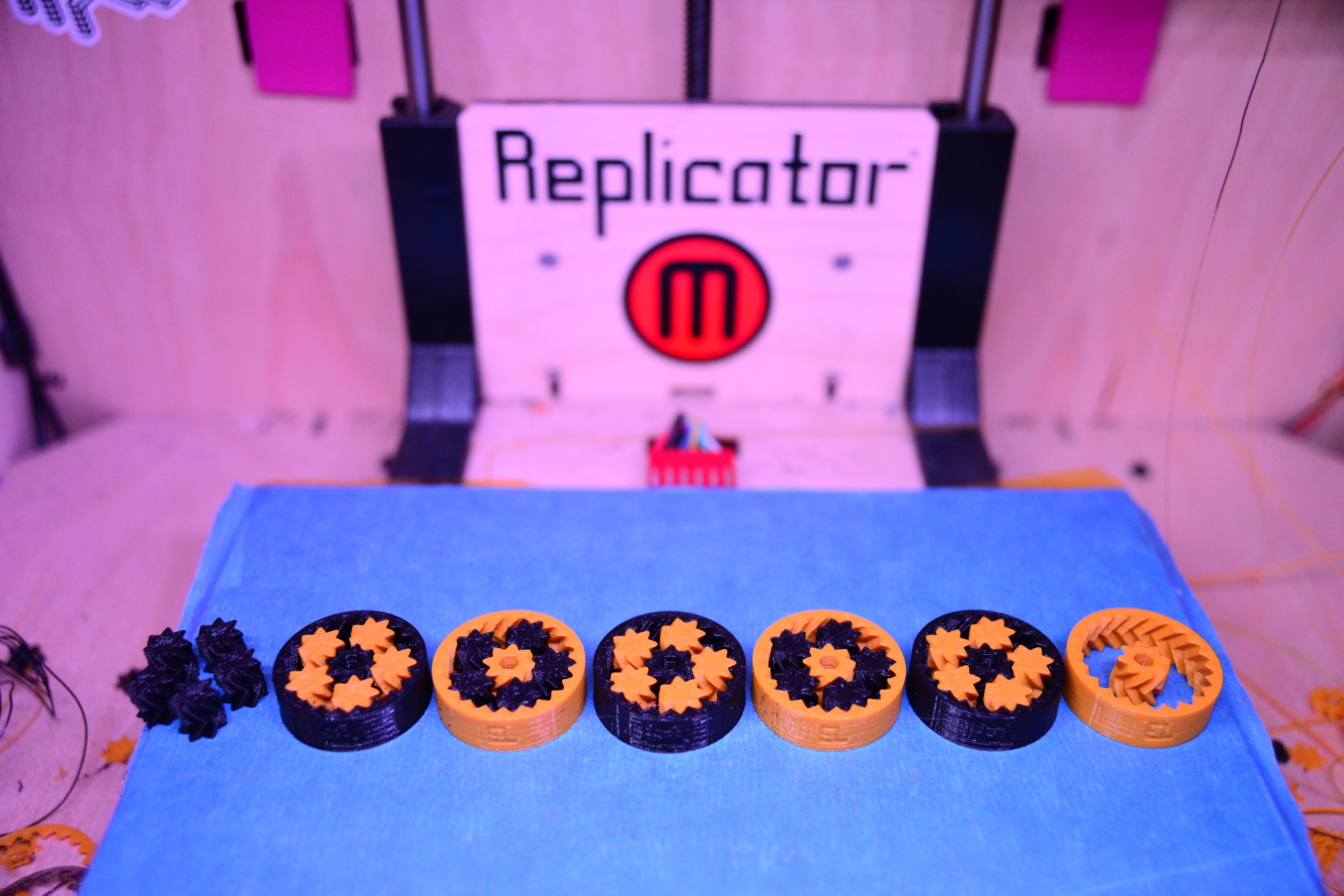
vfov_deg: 37.9
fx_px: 1307
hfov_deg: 54.4
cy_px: 448
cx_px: 672
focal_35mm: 35
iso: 1250
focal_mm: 35
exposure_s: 1/80
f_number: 3.2
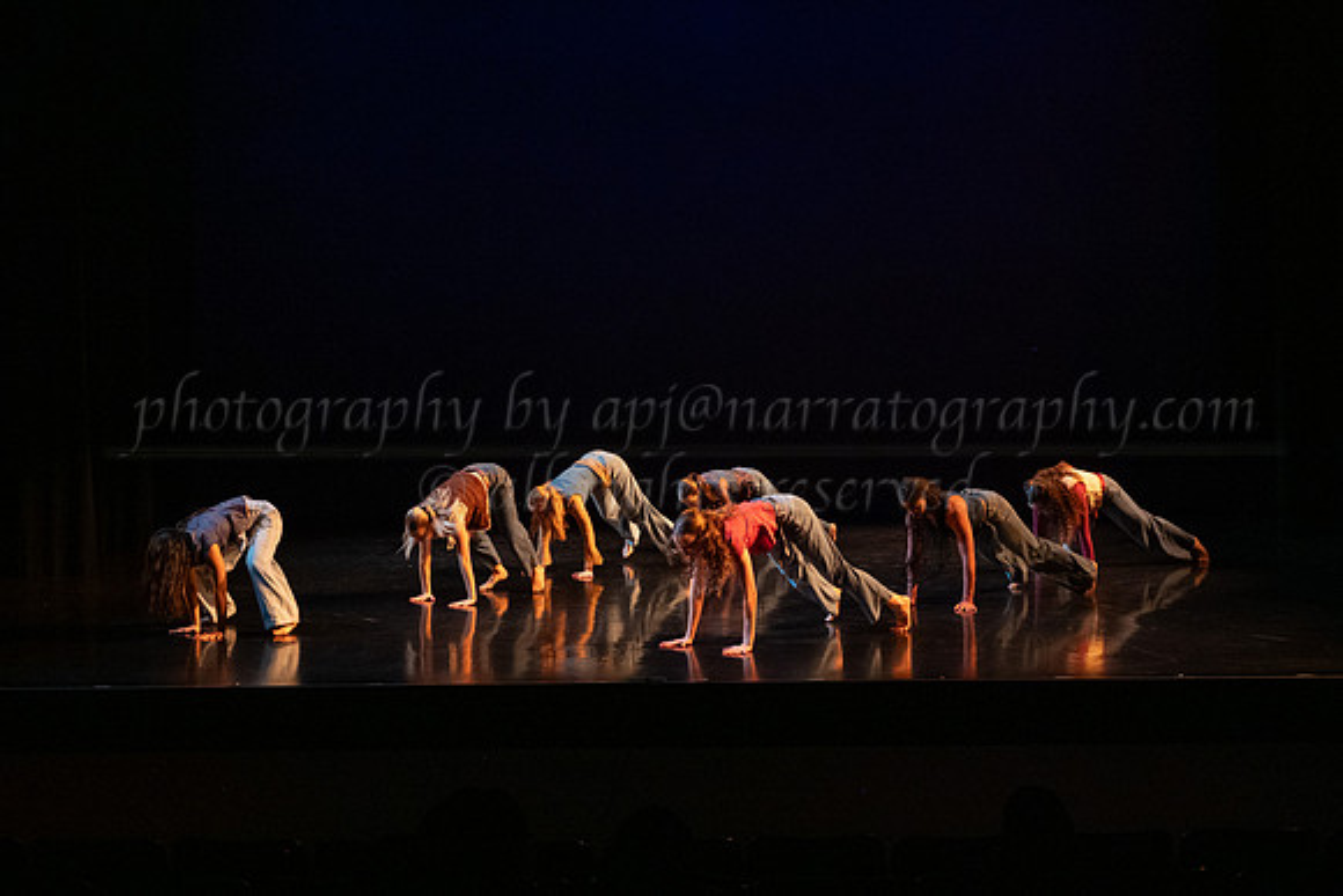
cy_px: 390
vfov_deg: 22.7
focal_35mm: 60
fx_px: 2230
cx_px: 664
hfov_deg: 33.5
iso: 3200
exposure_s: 1/320
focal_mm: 52
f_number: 3.2
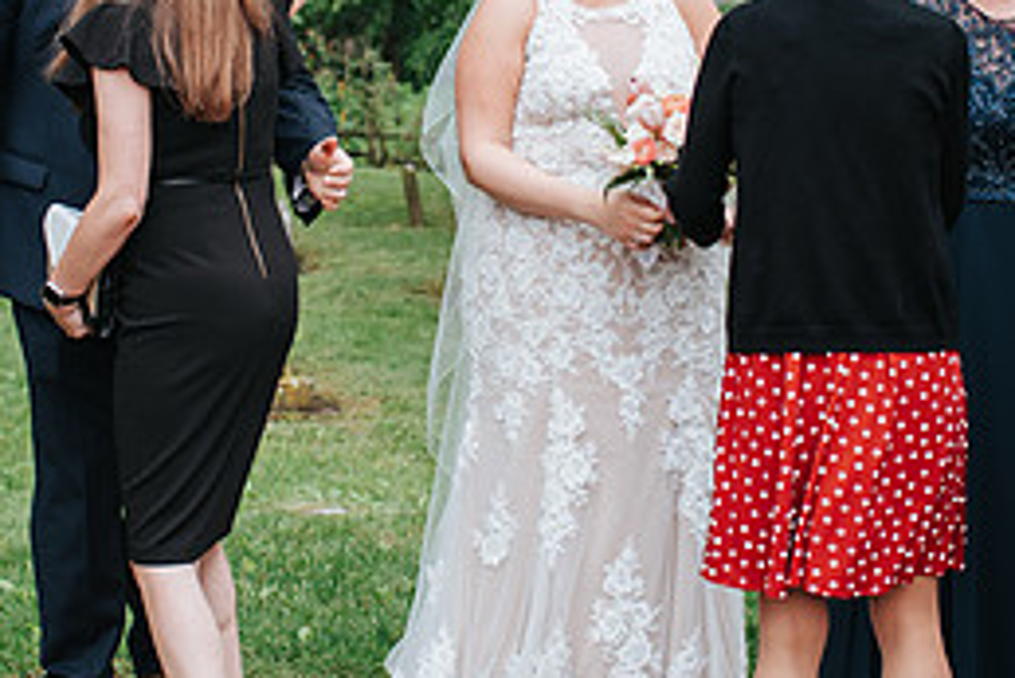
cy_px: 99
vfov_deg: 15.8
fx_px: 2426
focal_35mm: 86
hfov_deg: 23.6
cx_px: 408
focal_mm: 35
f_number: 3.2
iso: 280
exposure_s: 1/800
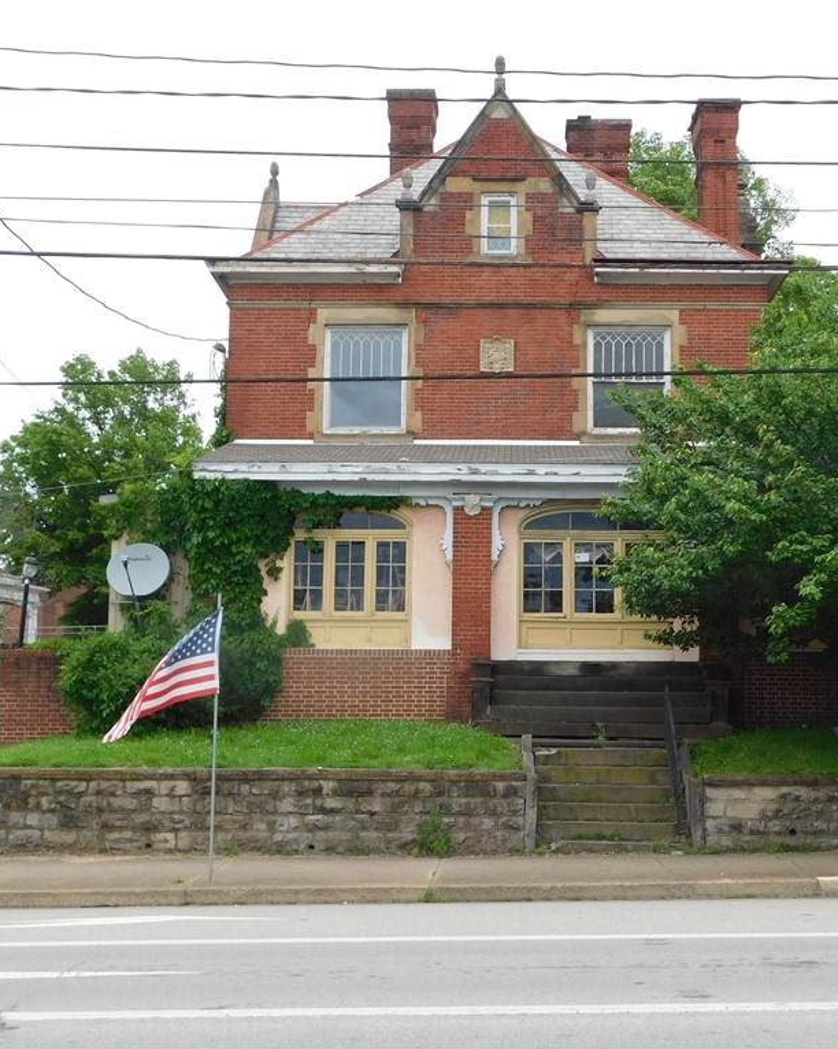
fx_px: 1458
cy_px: 524
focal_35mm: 47
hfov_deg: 32.0
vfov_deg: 39.6
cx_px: 500
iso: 125
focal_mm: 6.3
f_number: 3.5
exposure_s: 1/400
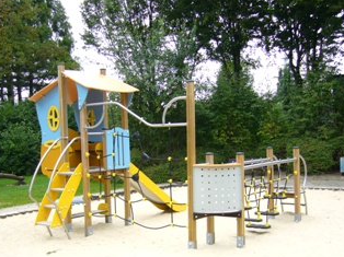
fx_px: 506
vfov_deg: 28.5
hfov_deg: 37.5
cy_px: 155
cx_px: 156
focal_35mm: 51
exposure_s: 1/250
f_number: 3
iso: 100
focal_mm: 6.6
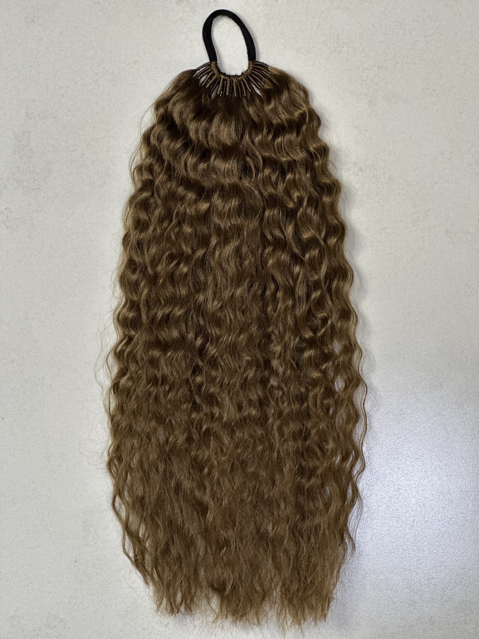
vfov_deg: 25.3
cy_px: 320
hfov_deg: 19.1
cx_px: 240
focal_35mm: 77
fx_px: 1421
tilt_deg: -83.0
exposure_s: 1/33
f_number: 2.8
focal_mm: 9
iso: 125
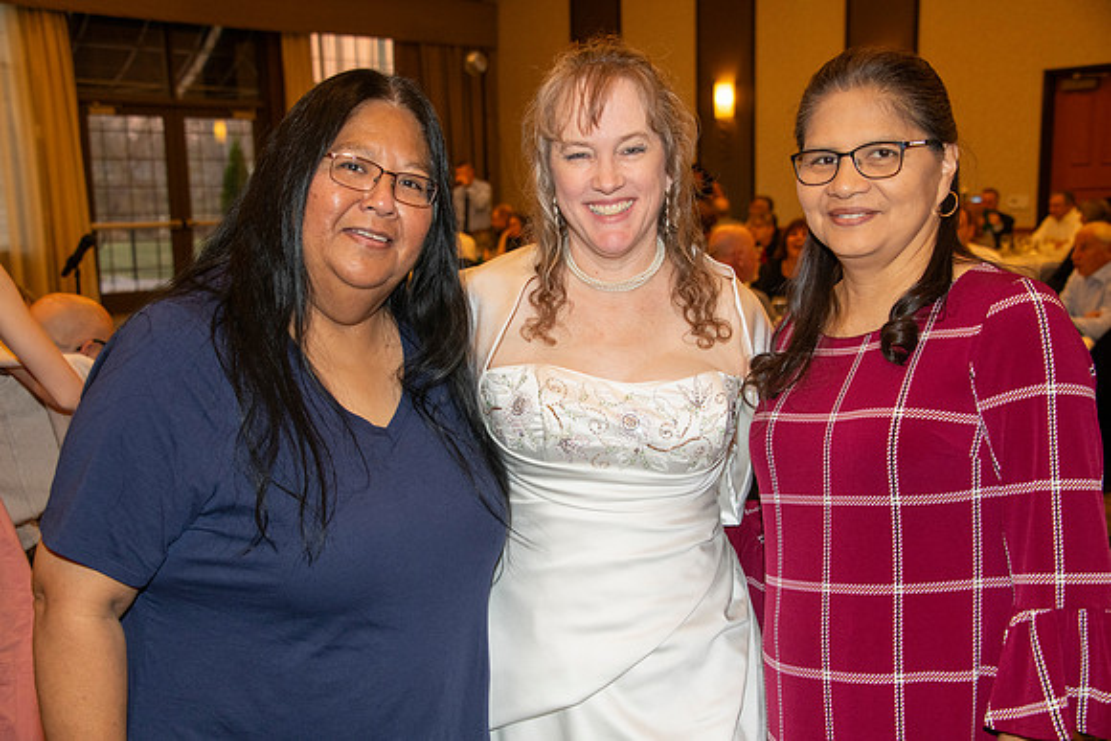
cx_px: 556
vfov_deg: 28.1
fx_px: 1482
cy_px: 370
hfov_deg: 41.1
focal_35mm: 48
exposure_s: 1/60
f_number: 5.6
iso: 2000
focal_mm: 48
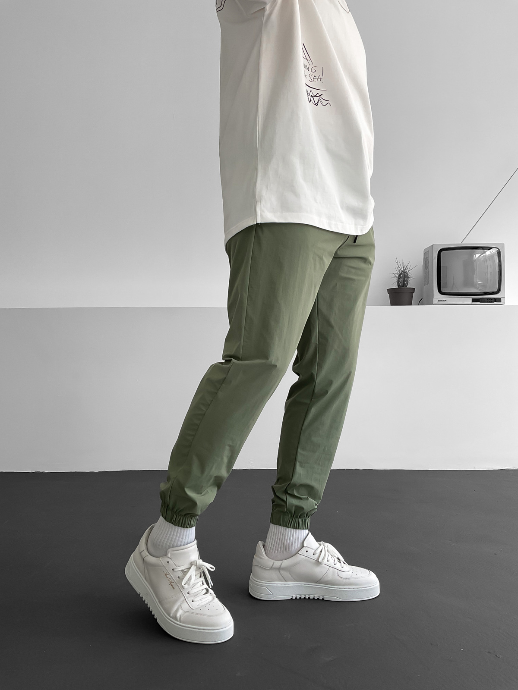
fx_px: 579
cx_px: 259
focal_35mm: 29
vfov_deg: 61.7
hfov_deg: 48.2
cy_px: 345
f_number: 1.8
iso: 25
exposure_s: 1/120
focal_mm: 3
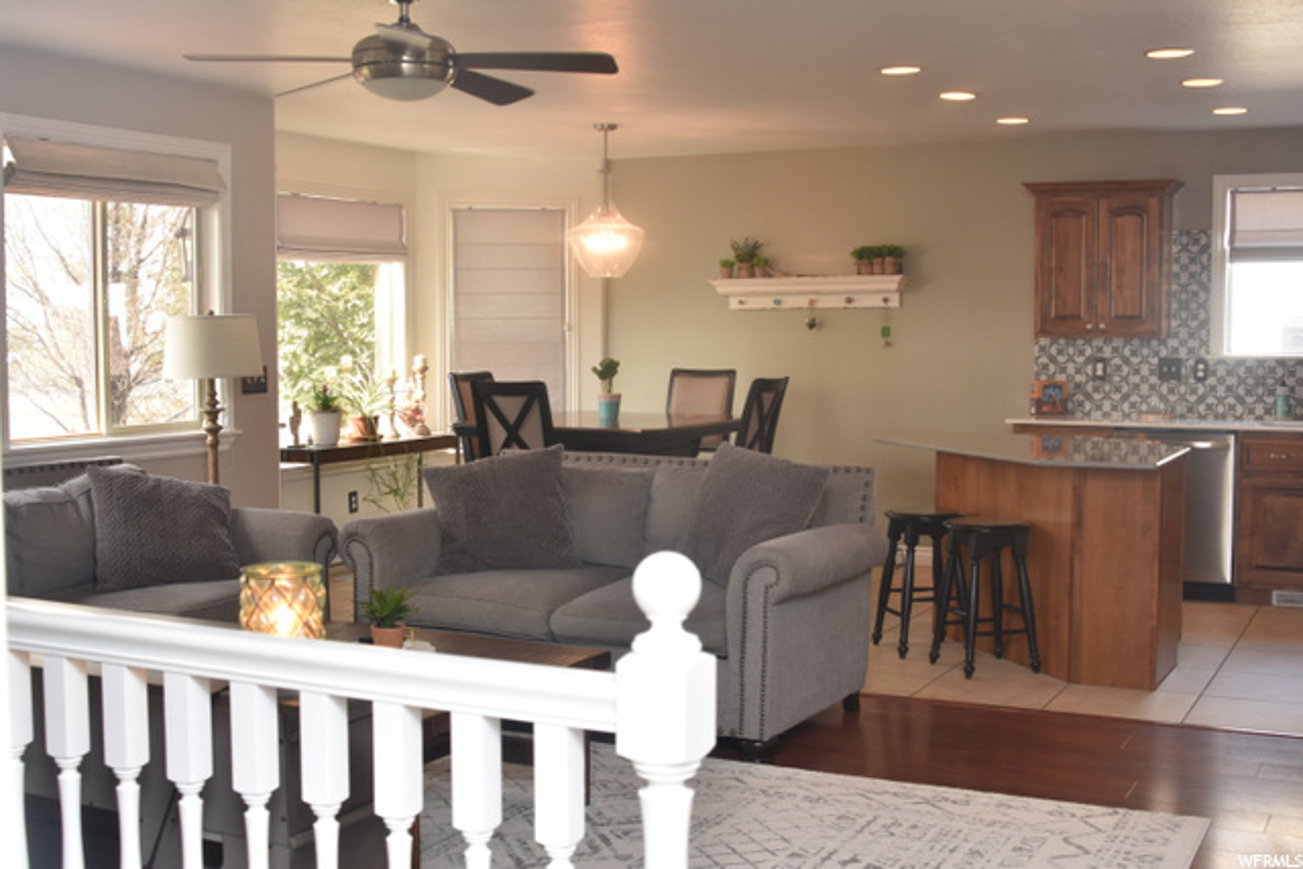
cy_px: 434
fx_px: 1520
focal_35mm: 42
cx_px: 652
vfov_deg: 31.9
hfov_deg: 46.4
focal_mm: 28
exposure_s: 1/60
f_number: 5.6
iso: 400
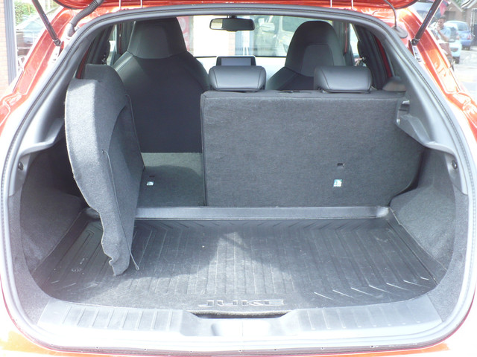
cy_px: 178
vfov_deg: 34.3
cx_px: 238
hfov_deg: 44.8
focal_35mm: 42
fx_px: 579
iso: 100
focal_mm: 6.1
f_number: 2.8
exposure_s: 1/30
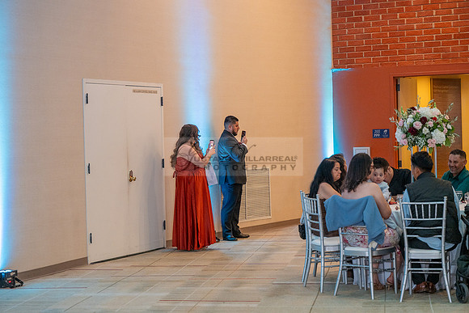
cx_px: 234
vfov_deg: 16.7
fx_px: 1068
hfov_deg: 24.8
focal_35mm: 82
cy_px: 156
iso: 1600
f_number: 3.2
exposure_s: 1/200
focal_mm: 82
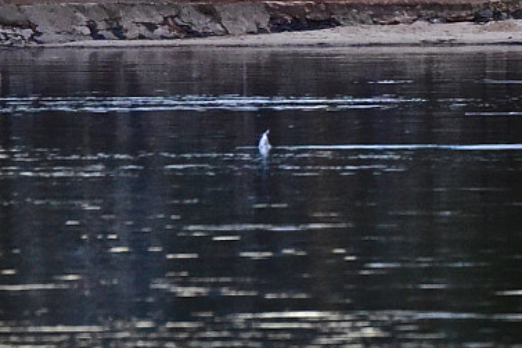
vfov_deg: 0.9
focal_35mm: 1487
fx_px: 21551
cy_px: 64
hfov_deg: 1.4
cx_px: 860
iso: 4000
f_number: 5.6
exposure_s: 1/500
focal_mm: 350
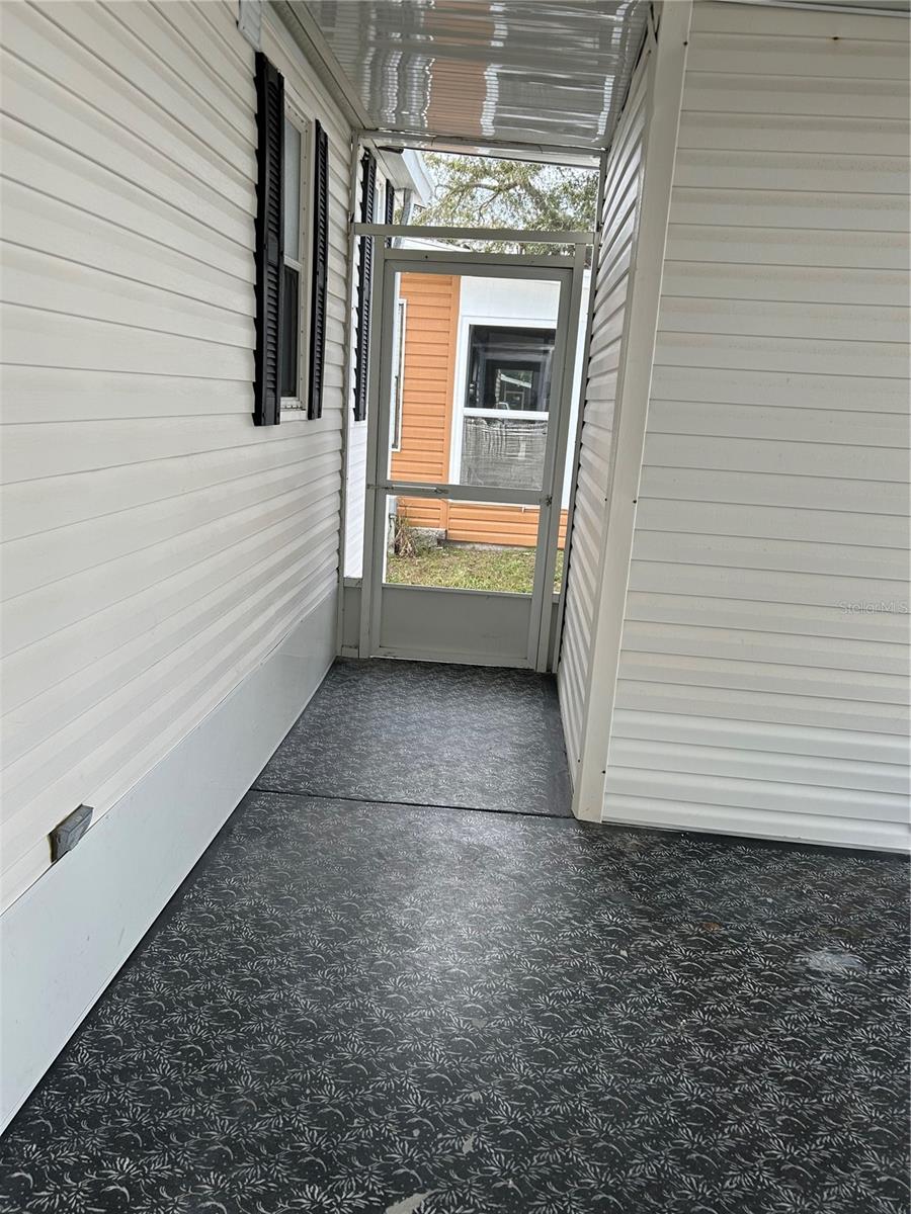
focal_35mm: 26
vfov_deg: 67.3
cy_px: 607
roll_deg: -4.5
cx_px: 456
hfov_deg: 53.1
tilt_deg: -11.5
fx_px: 912
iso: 50
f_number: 1.5
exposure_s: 1/365
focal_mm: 5.7
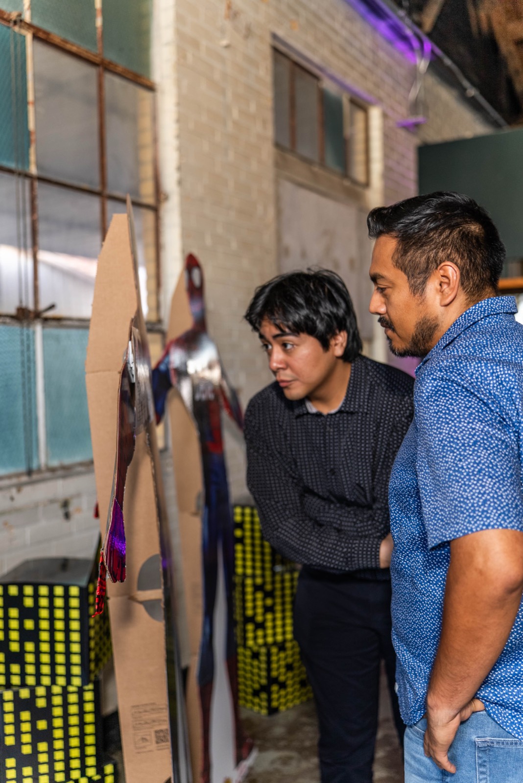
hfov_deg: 37.9
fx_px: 762
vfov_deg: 54.4
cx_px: 262
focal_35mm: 35
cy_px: 392
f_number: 2
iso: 250
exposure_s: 1/125
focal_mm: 35
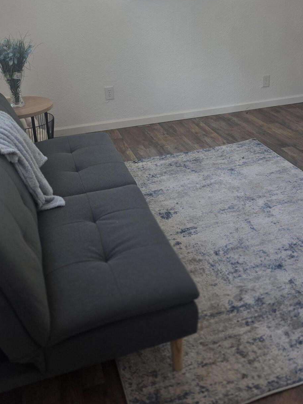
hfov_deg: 37.7
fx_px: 444
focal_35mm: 38
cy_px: 115
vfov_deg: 47.6
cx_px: 164
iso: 80
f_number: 1.7
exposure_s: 1/180
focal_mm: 6.3
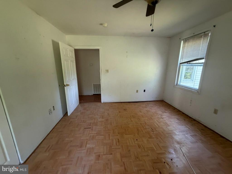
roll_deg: -1.2
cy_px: 87
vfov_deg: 85.7
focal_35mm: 14
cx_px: 116
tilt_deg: -8.7
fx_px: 94
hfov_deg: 102.1
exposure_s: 1/70
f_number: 2.2
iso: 320
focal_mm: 2.22
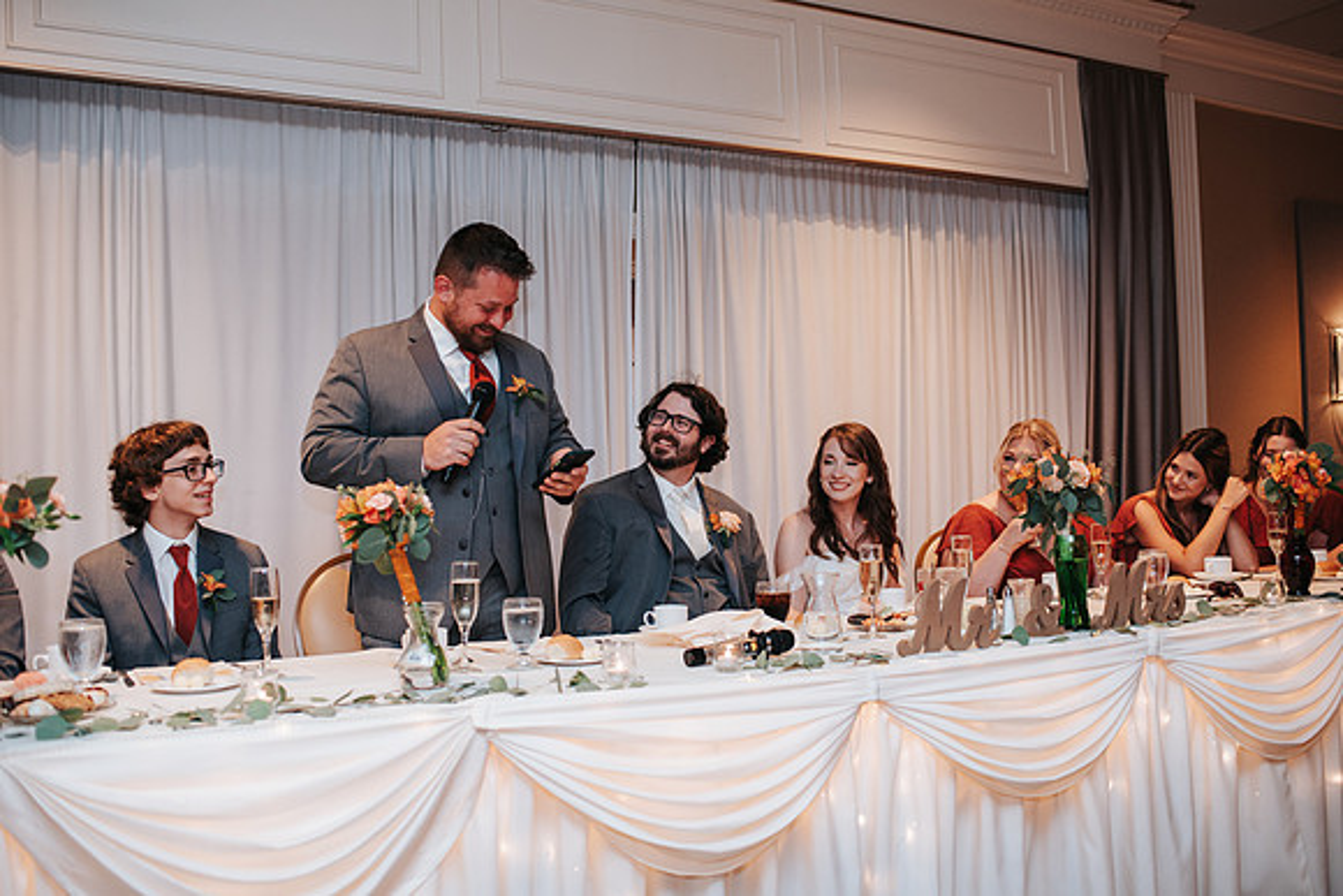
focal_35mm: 35
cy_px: 448
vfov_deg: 37.9
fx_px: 1306
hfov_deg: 54.4
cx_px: 672
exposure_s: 1/160
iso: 800
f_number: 2.8
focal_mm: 35
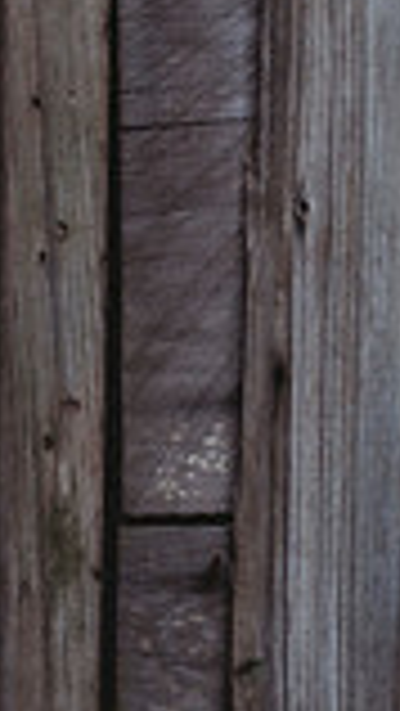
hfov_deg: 4.1
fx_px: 5349
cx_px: 1294
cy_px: 266
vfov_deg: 7.6
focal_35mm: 284
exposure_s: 1/125
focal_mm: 70
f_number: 2.8
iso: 100
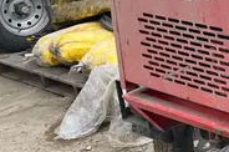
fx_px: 514
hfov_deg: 22.0
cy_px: 40
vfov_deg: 16.7
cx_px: 314
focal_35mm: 81
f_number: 1.6
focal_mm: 5.1
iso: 50
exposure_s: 1/751
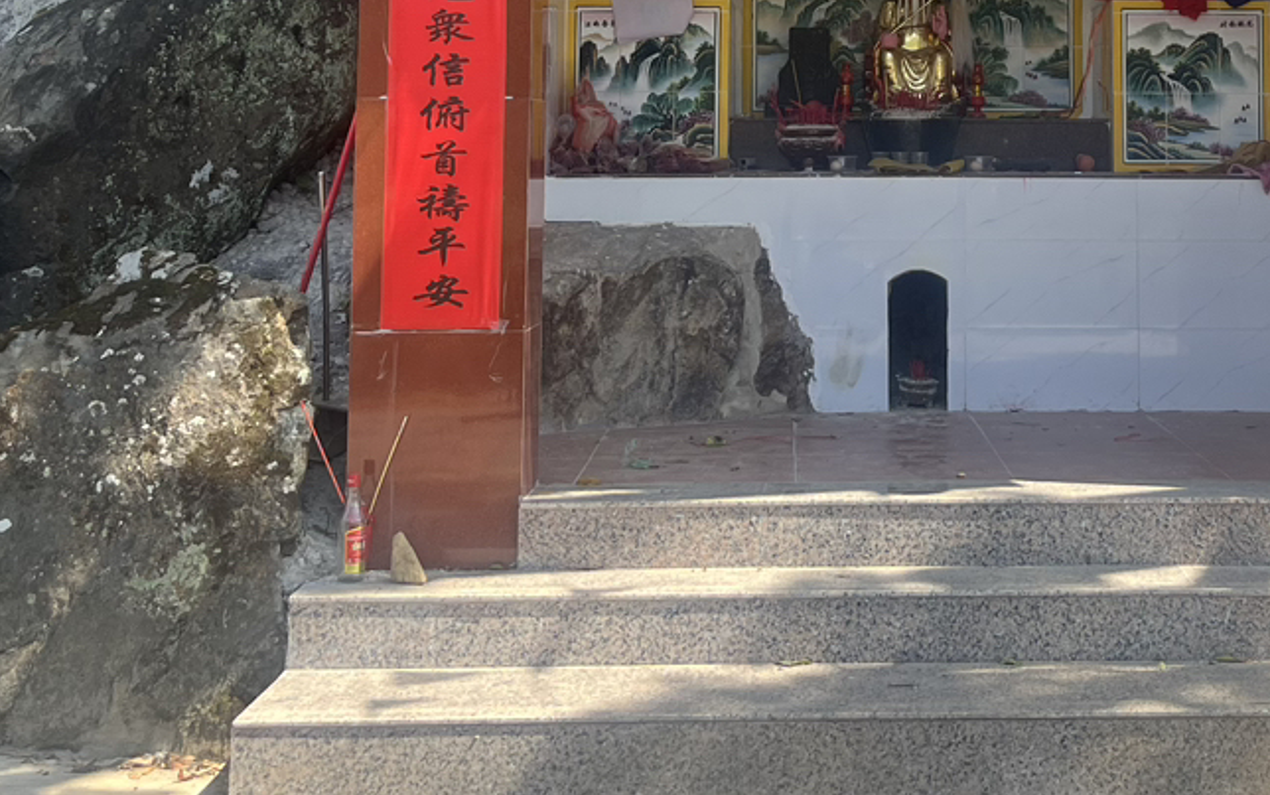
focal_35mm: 64
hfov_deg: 31.6
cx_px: 905
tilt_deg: +5.4
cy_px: -71
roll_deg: +0.5
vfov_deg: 19.5
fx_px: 2216
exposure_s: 1/657
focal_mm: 5.1
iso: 50
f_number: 1.6
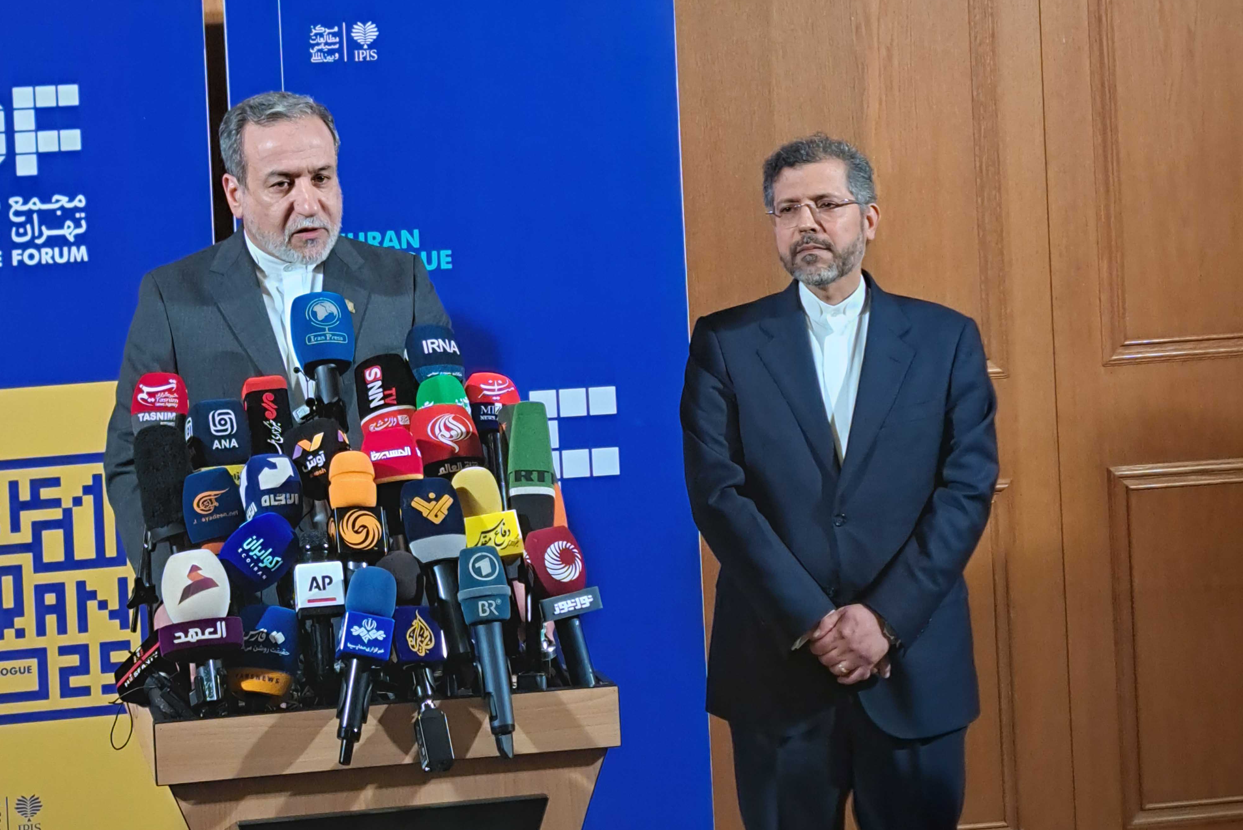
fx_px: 4731
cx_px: 442
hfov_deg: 14.9
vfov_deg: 10.0
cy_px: 471
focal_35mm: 137
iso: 3200
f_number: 2.8
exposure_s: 1/200
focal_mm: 70
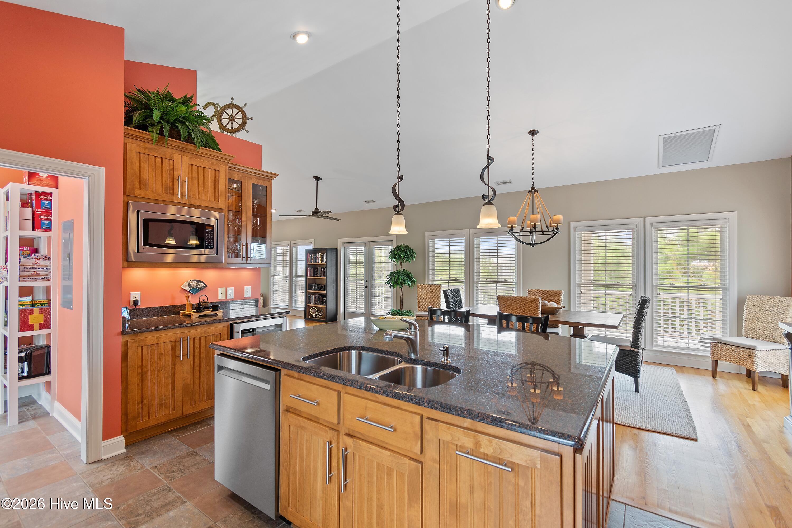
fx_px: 330
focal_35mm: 15
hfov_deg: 100.4
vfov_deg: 77.3
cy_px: 264
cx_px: 396
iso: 100
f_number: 4.5
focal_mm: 10
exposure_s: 1/13
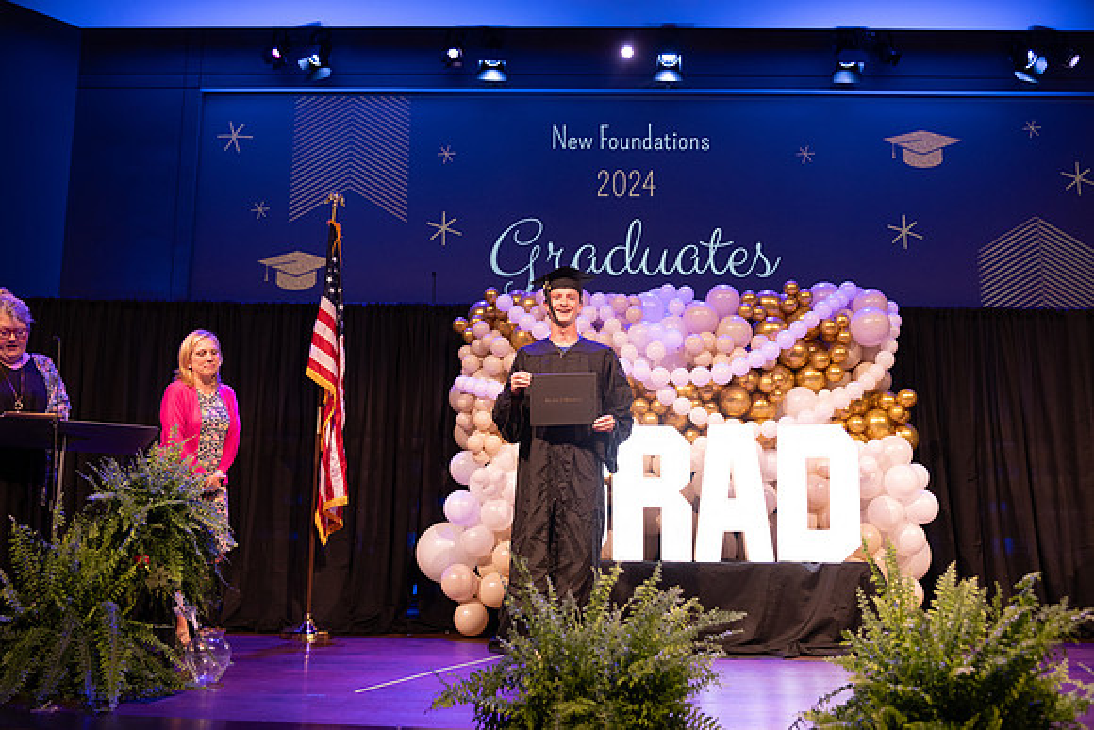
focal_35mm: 34
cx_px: 547
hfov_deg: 55.8
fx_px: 1033
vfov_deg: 38.9
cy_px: 365
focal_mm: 34
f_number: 4
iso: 1600
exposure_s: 1/200
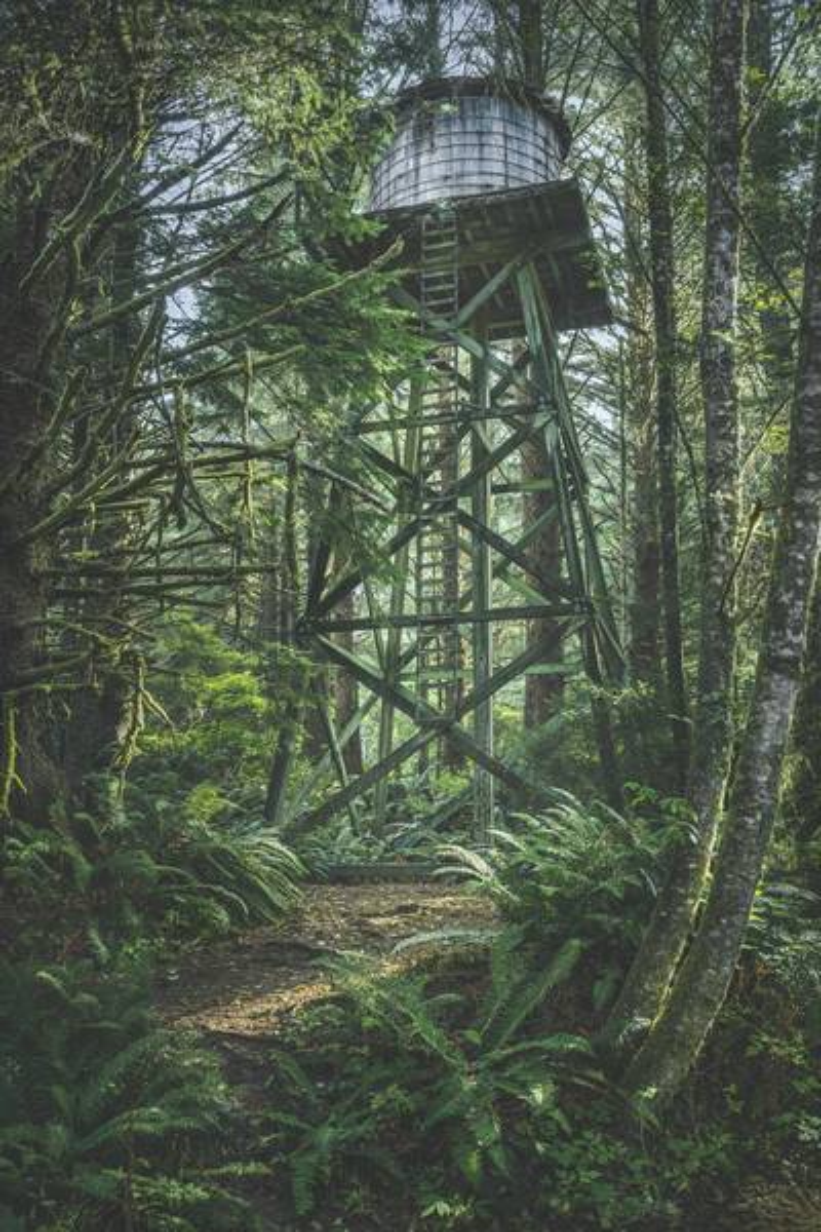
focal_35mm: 35
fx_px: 1197
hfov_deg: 37.9
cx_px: 410
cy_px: 616
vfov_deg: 54.4
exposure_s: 1/1.67
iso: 64
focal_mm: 35
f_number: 8
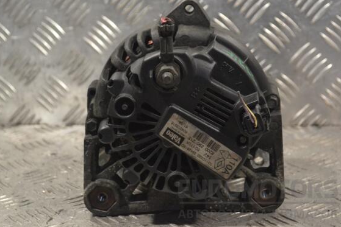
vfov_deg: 15.4
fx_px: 839
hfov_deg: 23.0
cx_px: 167
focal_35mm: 89
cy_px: 108
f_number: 7.1
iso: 3200
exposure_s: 1/200
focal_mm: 55
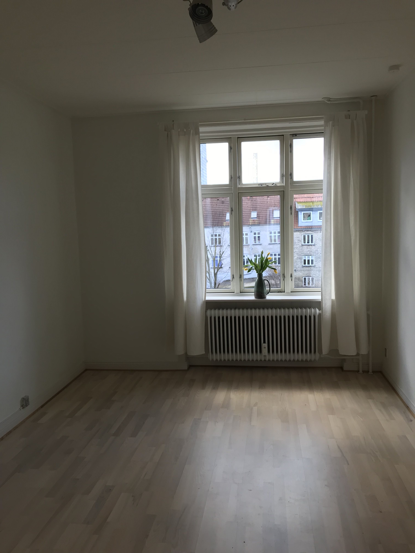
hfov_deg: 49.7
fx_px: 448
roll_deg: +0.9
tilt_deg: -5.2
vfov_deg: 63.4
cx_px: 208
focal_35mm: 28
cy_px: 276
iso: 25
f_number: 1.8
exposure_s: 1/100
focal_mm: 3.99
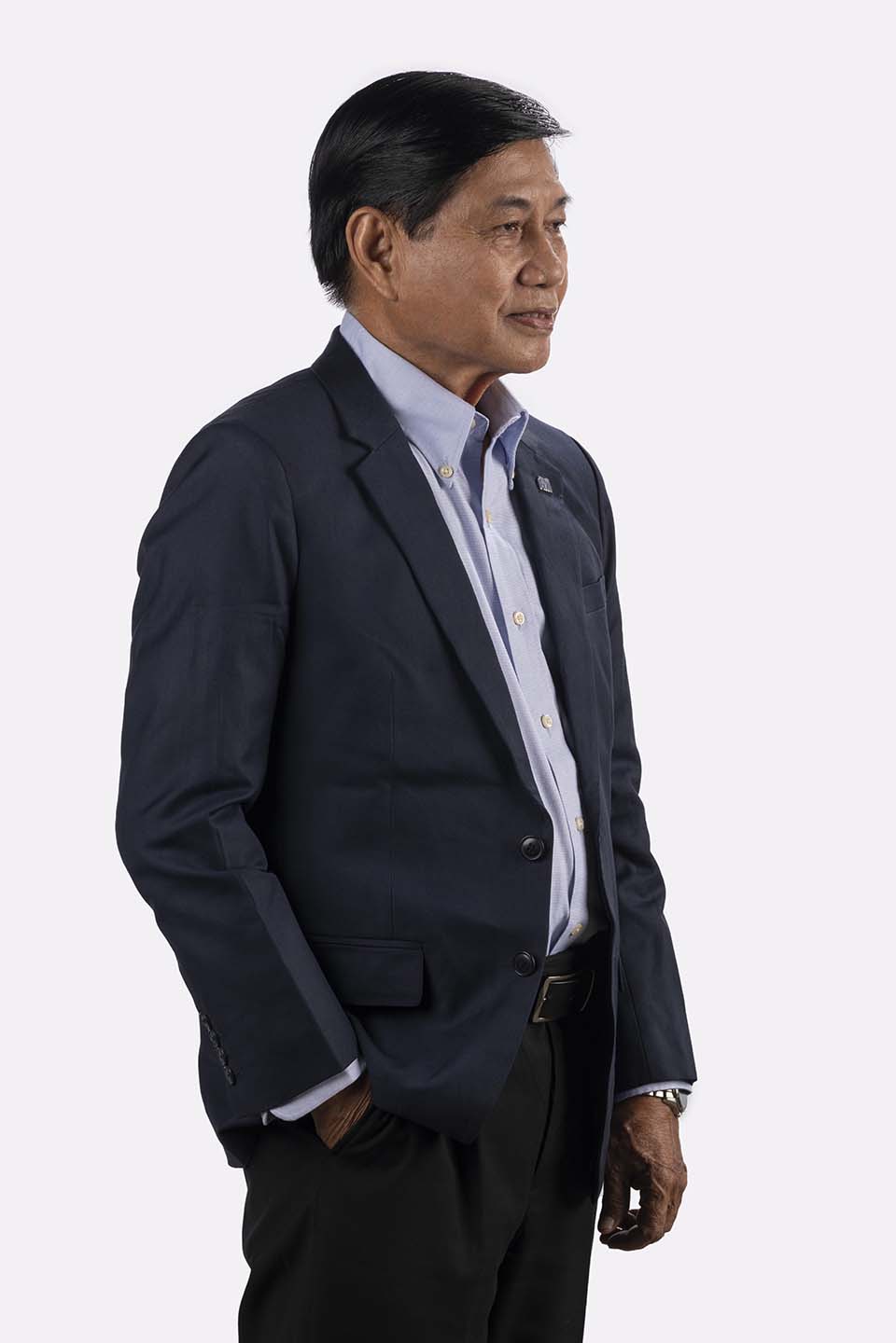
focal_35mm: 105
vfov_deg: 19.5
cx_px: 448
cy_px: 672
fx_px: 3920
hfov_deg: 13.0
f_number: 9
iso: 100
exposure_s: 1/250
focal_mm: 105
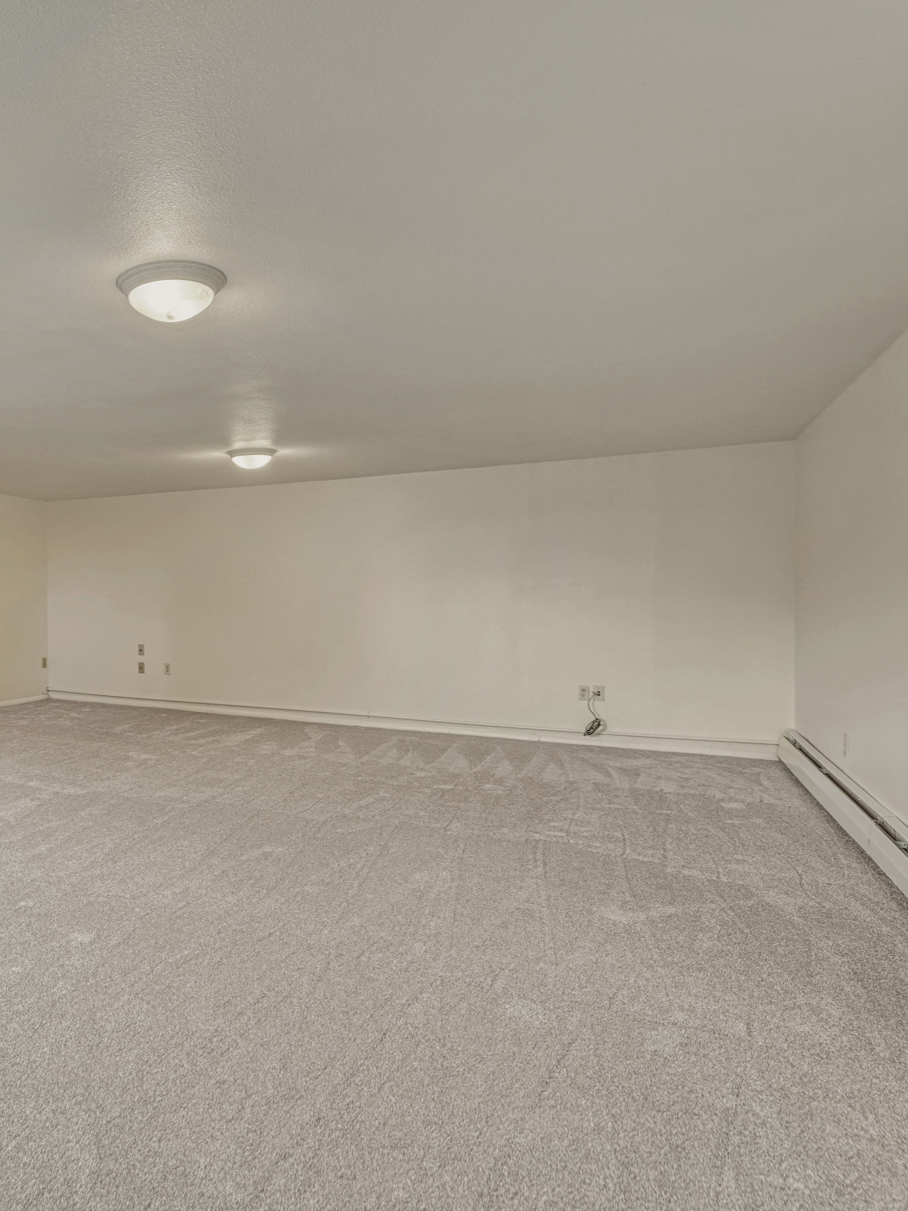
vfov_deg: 74.6
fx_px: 795
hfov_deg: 54.2
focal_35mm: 23
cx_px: 146
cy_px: 613
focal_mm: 15.5
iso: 400
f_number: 8
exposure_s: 1/8
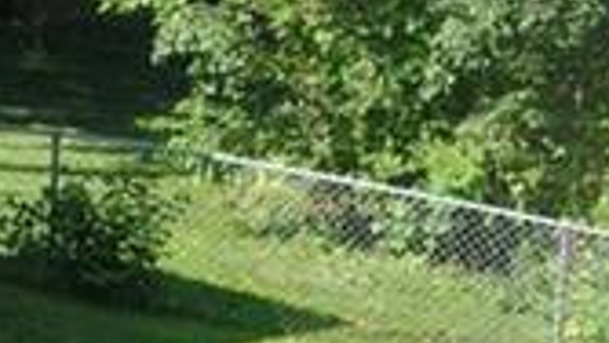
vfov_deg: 7.0
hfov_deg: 10.2
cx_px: -1032
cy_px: -20
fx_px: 2794
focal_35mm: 173
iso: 200
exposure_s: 1/250
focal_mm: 18
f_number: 8
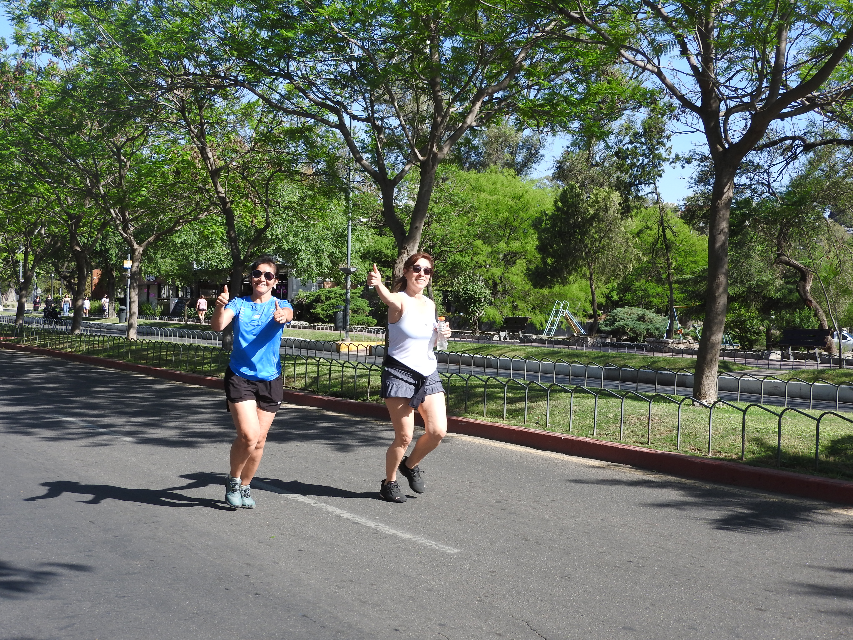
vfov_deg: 29.1
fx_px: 1232
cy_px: 320
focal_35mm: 50
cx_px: 426
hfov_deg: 38.2
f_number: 4
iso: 100
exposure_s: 1/500
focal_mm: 9
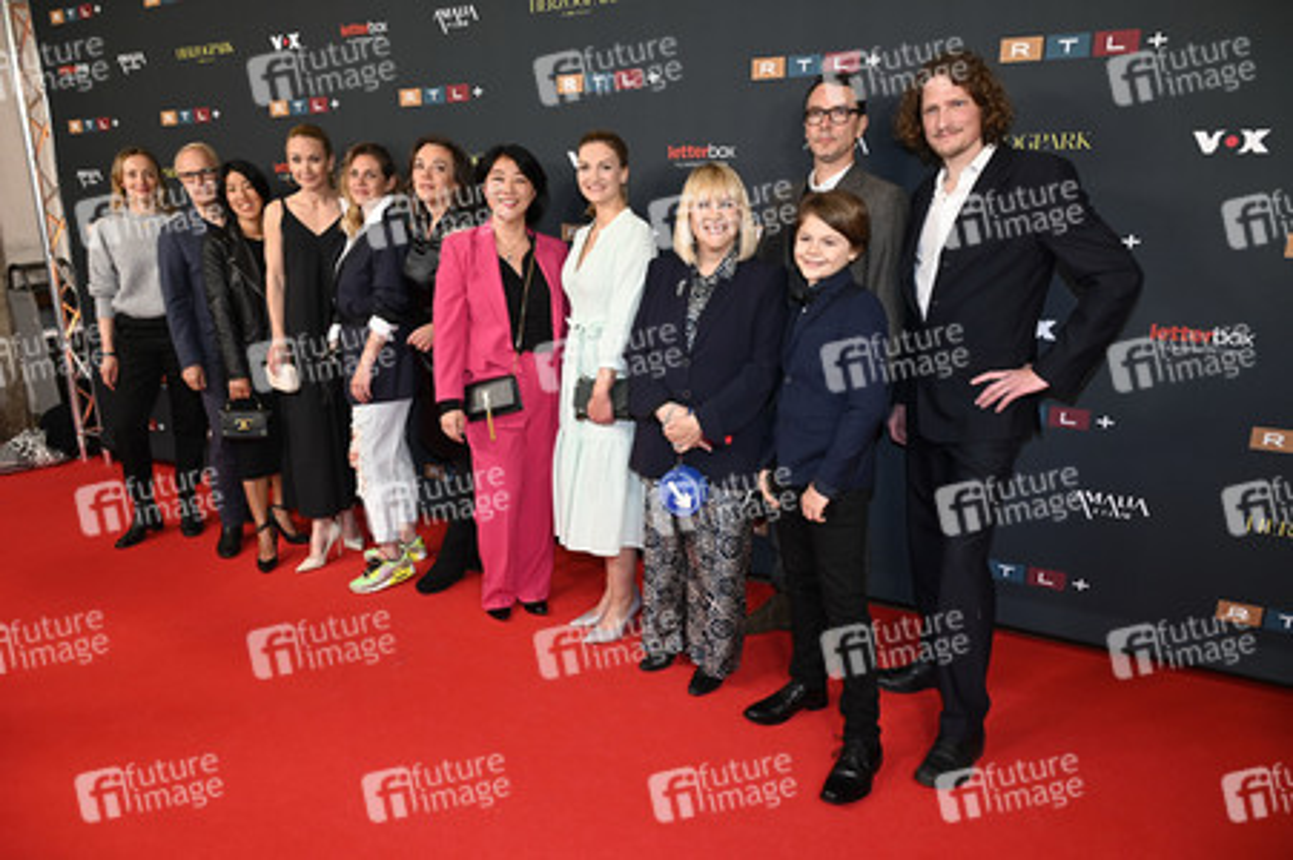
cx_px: 646
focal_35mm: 24
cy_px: 430
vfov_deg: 53.1
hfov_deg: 73.8
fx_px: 861
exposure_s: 1/160
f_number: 6.3
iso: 1250
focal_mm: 24
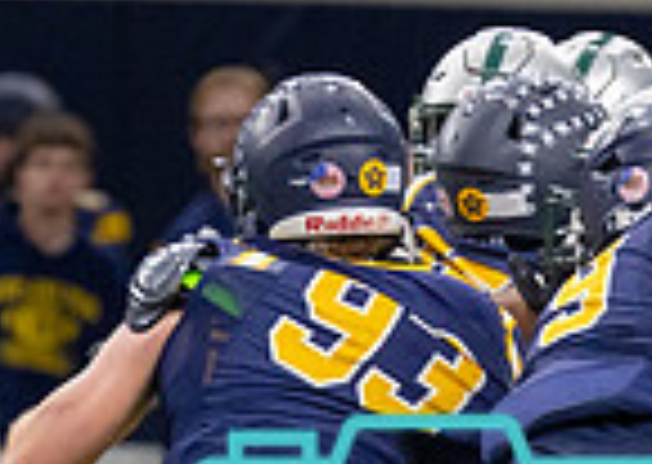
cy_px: 696
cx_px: 407
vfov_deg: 1.1
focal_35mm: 1269
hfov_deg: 1.6
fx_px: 23455
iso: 2000
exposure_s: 1/1000
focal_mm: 200
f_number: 2.8
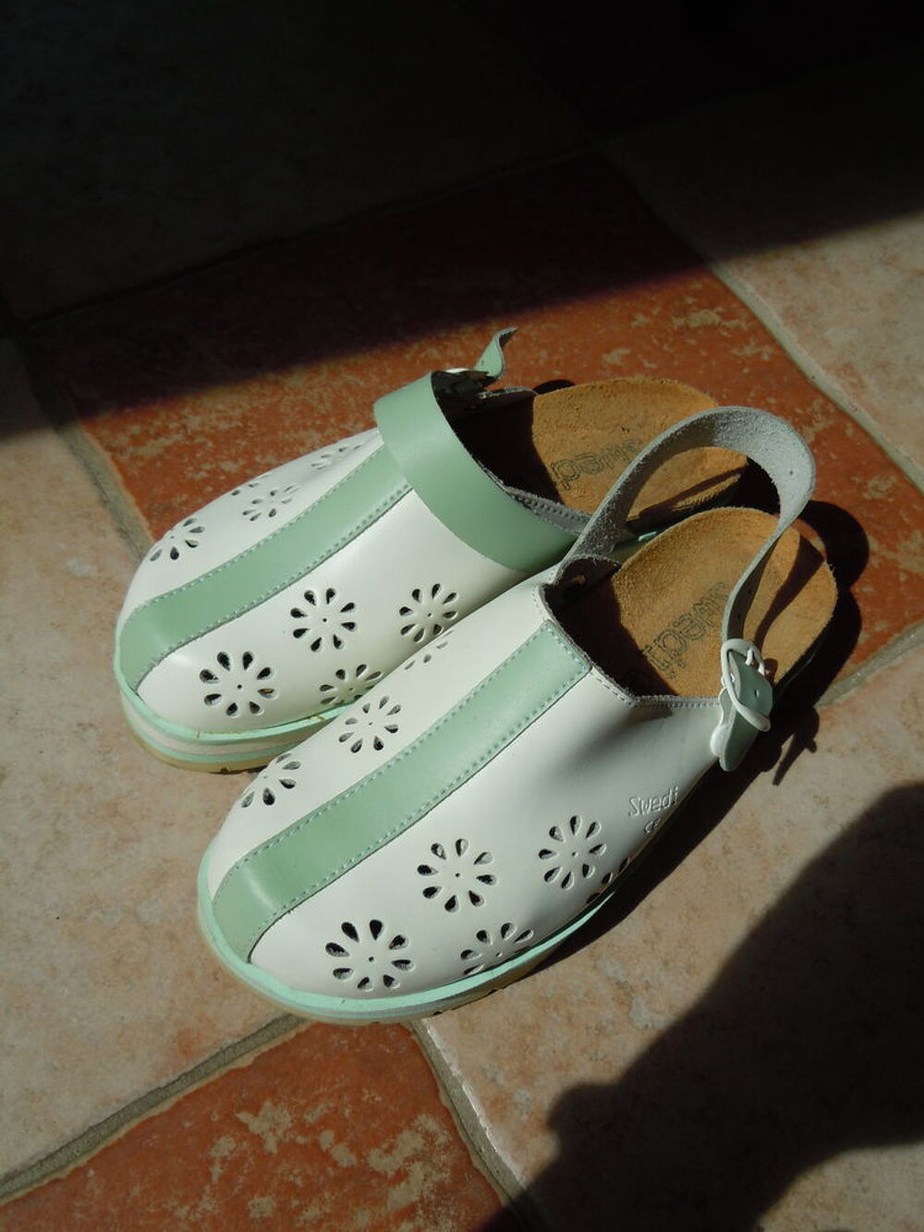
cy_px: 616
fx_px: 1068
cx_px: 462
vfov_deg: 60.0
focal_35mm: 30
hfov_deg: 46.8
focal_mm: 5.4
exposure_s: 1/500
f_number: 7
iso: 100
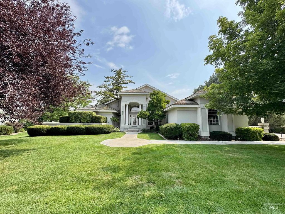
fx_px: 115
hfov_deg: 102.1
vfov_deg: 85.7
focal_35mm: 14
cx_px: 142
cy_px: 107
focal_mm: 2.22
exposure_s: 1/587
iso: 50
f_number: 2.2
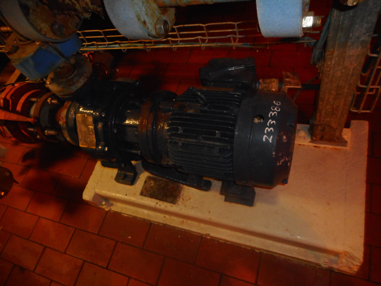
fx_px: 275
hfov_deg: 69.4
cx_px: 190
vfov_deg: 54.9
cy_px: 143
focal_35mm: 25
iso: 400
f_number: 3.7
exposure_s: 1/25
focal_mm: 4.5
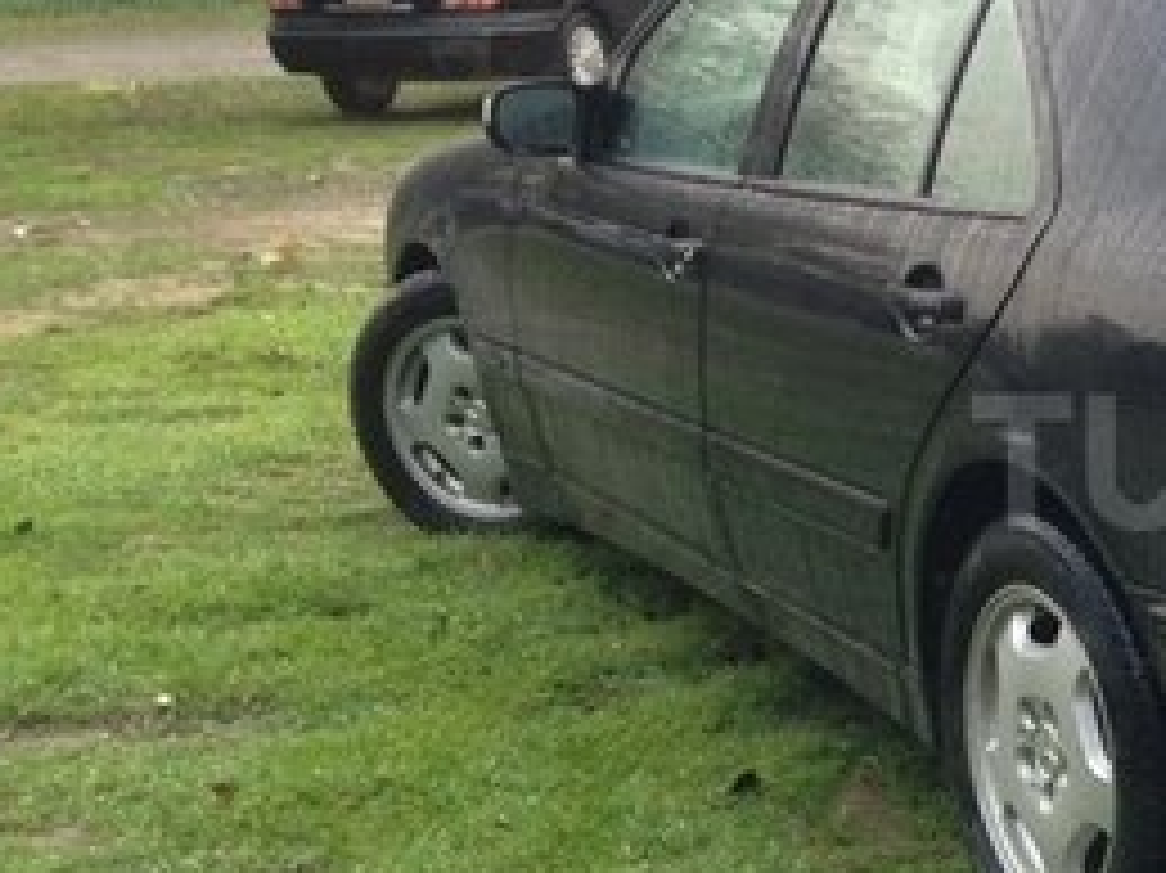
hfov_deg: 21.5
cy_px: 461
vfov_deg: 17.6
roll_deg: -0.2
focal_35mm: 84
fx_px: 2828
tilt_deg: -10.9
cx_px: 1432
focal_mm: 4.12
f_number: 2.4
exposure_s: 1/20
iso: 80
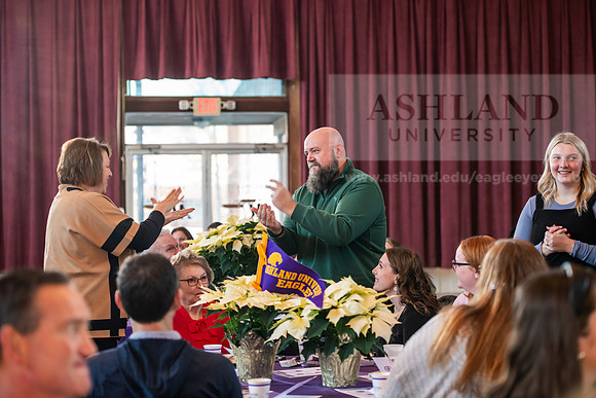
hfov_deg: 24.8
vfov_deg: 16.7
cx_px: 298
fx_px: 1358
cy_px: 199
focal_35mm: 82
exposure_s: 1/200
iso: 1600
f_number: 3.2
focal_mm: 82
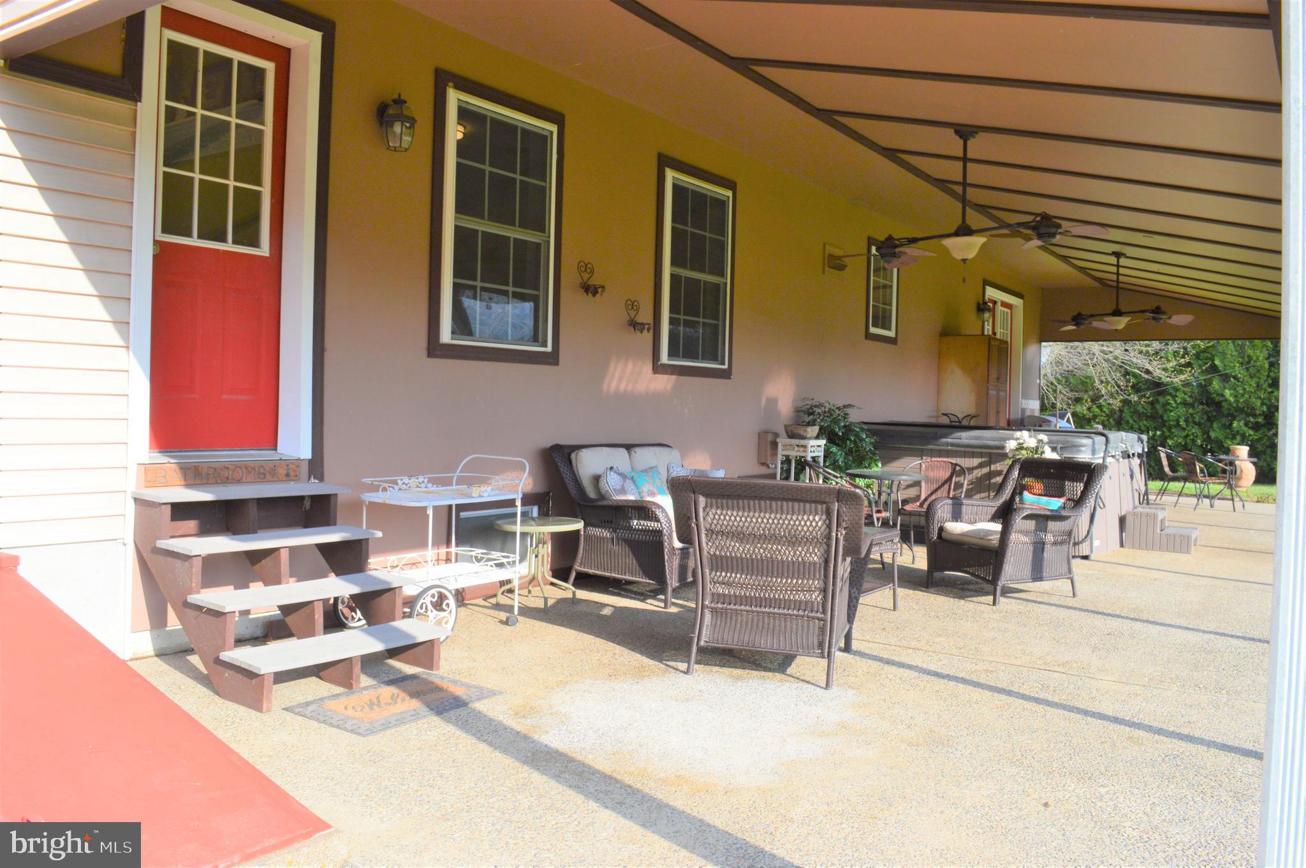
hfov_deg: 67.4
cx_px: 653
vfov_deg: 47.8
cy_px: 434
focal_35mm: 27
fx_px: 978
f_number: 10
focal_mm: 18
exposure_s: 1/250
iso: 400
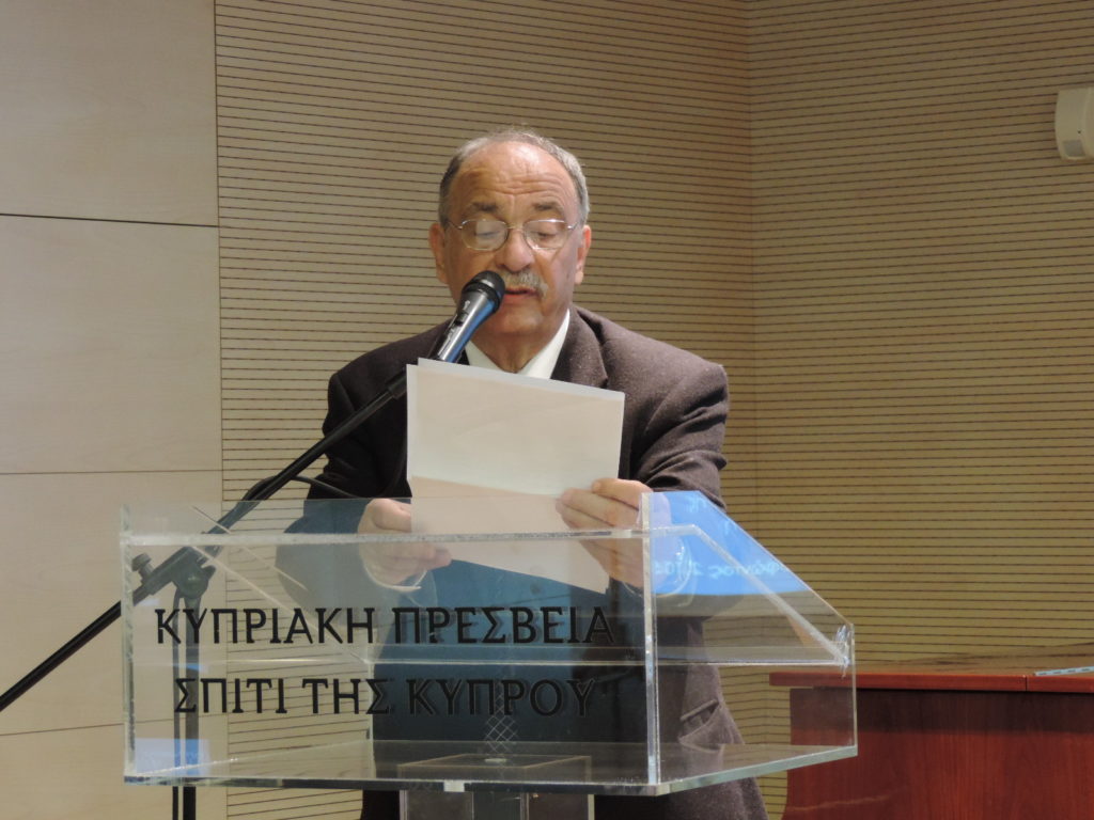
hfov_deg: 16.4
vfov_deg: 12.3
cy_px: 410
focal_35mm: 120
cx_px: 547
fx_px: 3792
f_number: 4.2
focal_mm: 21.4
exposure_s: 1/15
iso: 800
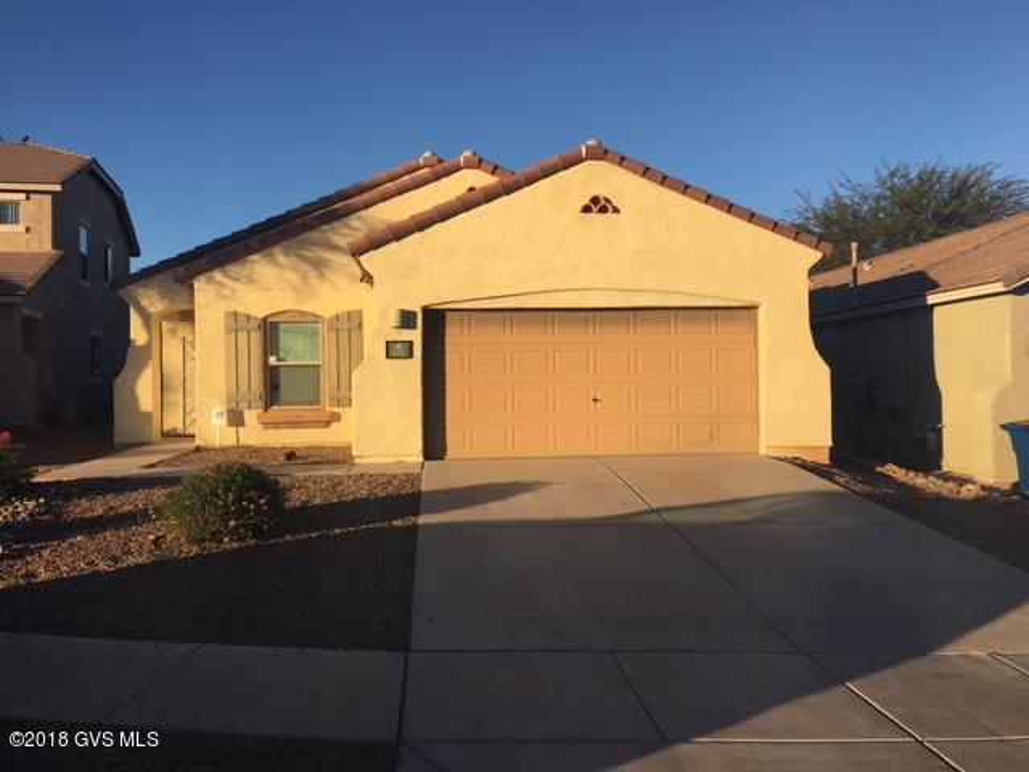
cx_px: 514
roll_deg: +0.5
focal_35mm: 29
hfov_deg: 61.7
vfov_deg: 48.2
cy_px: 386
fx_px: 862
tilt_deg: +2.5
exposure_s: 1/1221
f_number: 2.2
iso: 25
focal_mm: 4.15
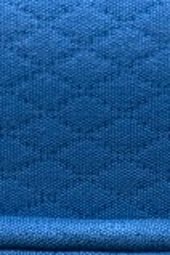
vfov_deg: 10.0
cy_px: 528
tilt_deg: -18.0
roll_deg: -1.1
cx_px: 260
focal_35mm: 188
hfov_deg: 7.2
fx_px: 1332
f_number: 1.78
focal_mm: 6.76
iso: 125
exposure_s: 1/50
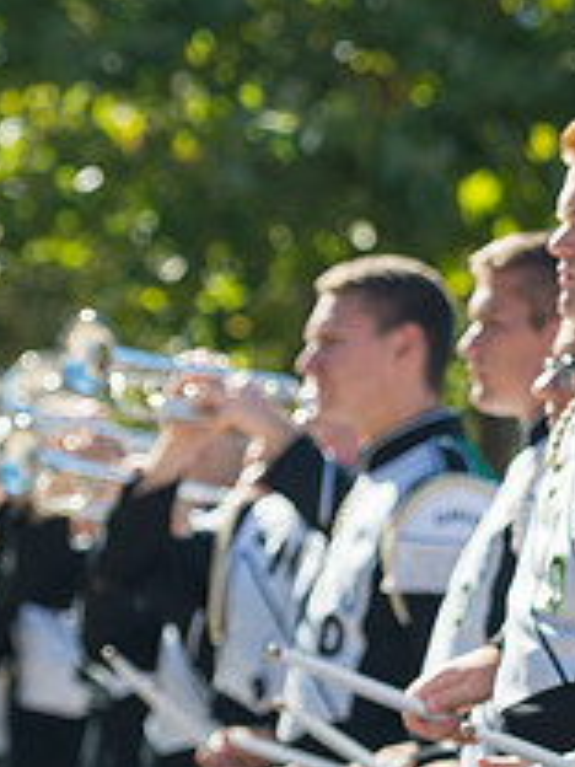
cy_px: 439
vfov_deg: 7.0
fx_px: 6246
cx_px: 899
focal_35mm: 282
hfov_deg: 5.2
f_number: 4.5
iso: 200
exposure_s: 1/1000
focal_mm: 105
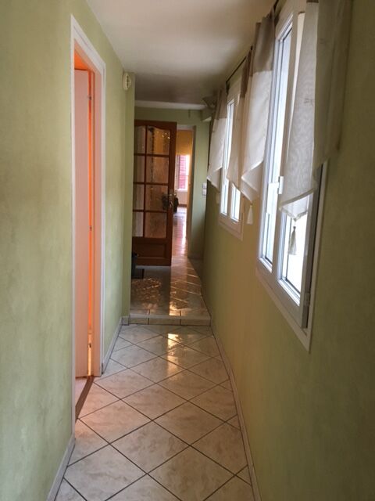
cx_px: 188
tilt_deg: -9.0
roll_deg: -1.9
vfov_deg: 61.7
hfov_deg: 48.2
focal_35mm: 29
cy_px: 250
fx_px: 419
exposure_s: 1/33
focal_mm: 4.15
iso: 160
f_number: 2.2
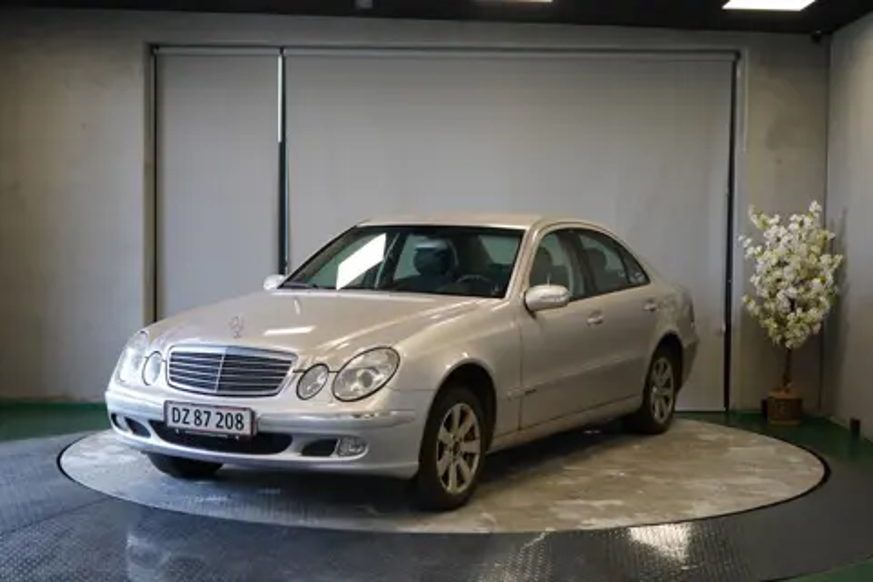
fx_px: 1285
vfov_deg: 25.5
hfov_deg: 37.5
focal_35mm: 53
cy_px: 291
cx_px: 436
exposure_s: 1/160
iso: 1250
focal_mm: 53
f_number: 5
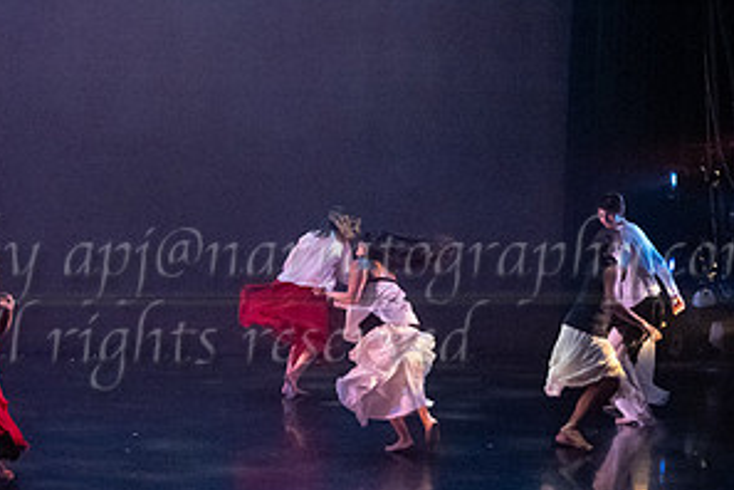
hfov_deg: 18.0
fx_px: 2263
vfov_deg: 12.3
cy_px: 351
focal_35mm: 111
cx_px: 16
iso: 5000
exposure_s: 1/400
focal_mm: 48
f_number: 2.8
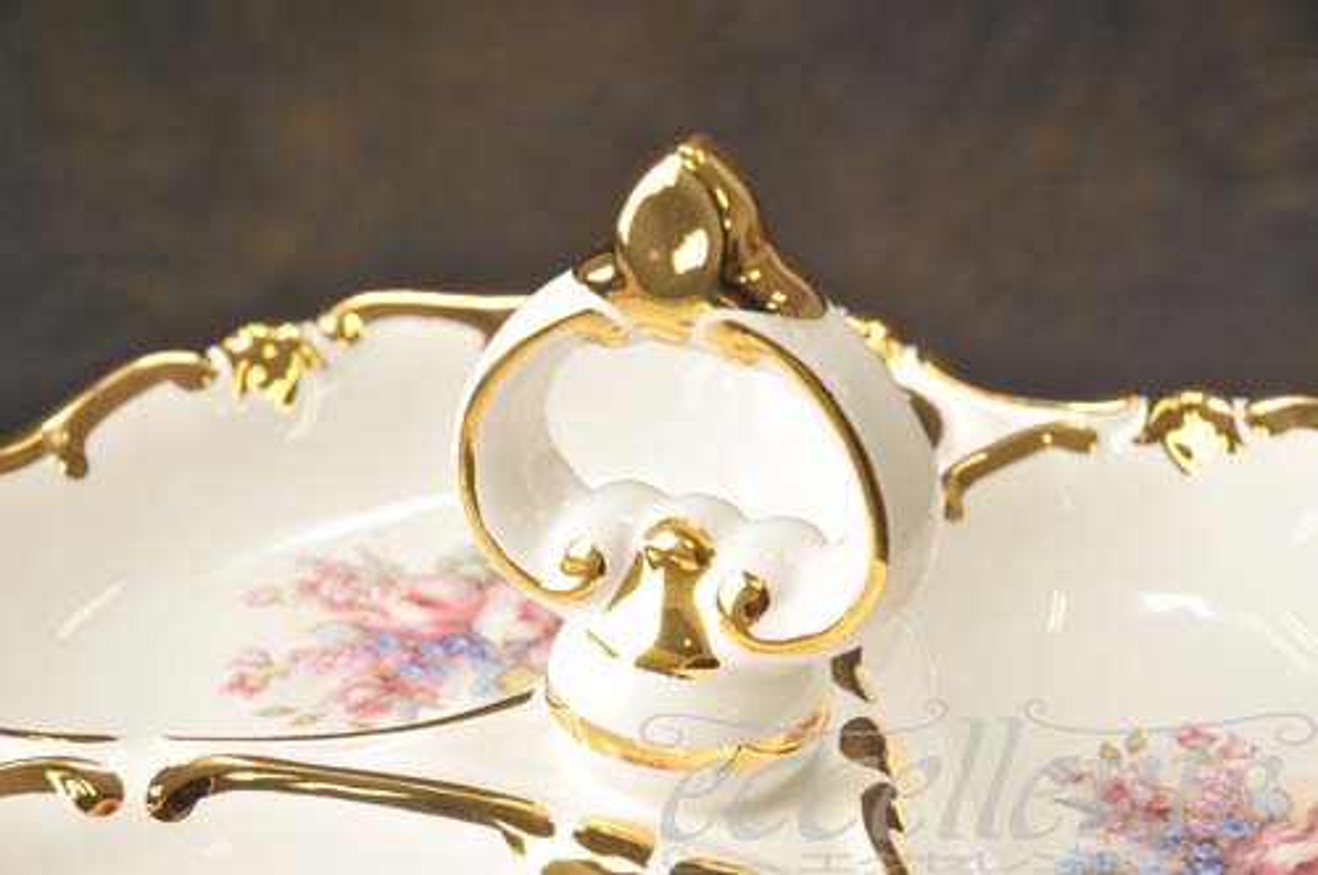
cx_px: 659
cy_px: 438
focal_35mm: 105
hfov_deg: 19.5
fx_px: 3839
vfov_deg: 13.0
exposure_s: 1/100
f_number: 11
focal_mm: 70
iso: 640
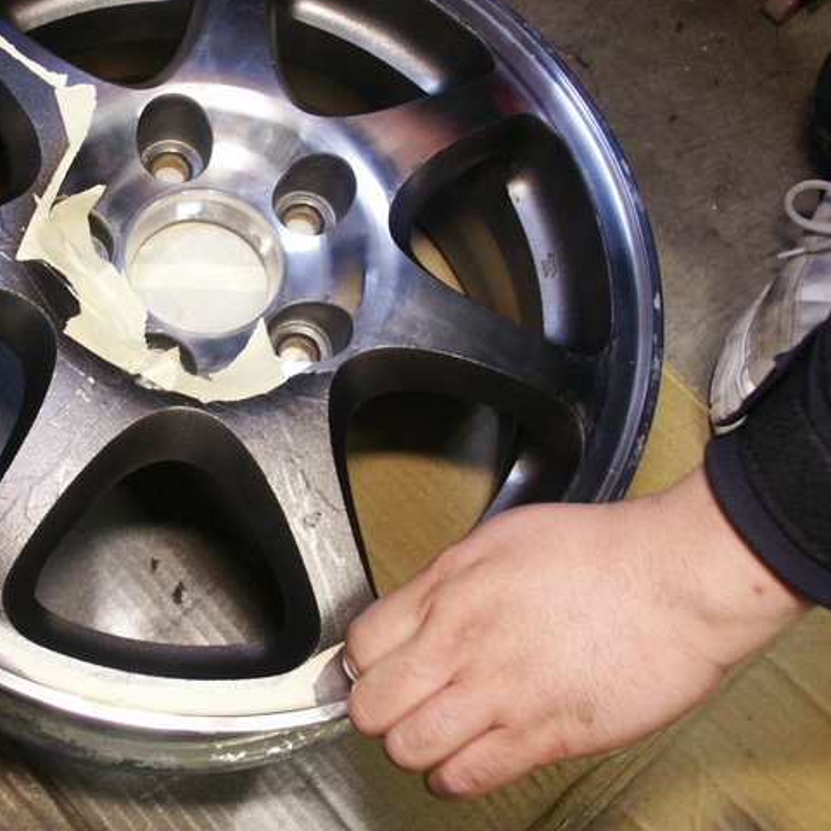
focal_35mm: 50
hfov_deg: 33.2
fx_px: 1358
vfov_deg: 34.0
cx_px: 181
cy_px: 354
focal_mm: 8.94
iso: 125
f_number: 2.8
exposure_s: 1/10
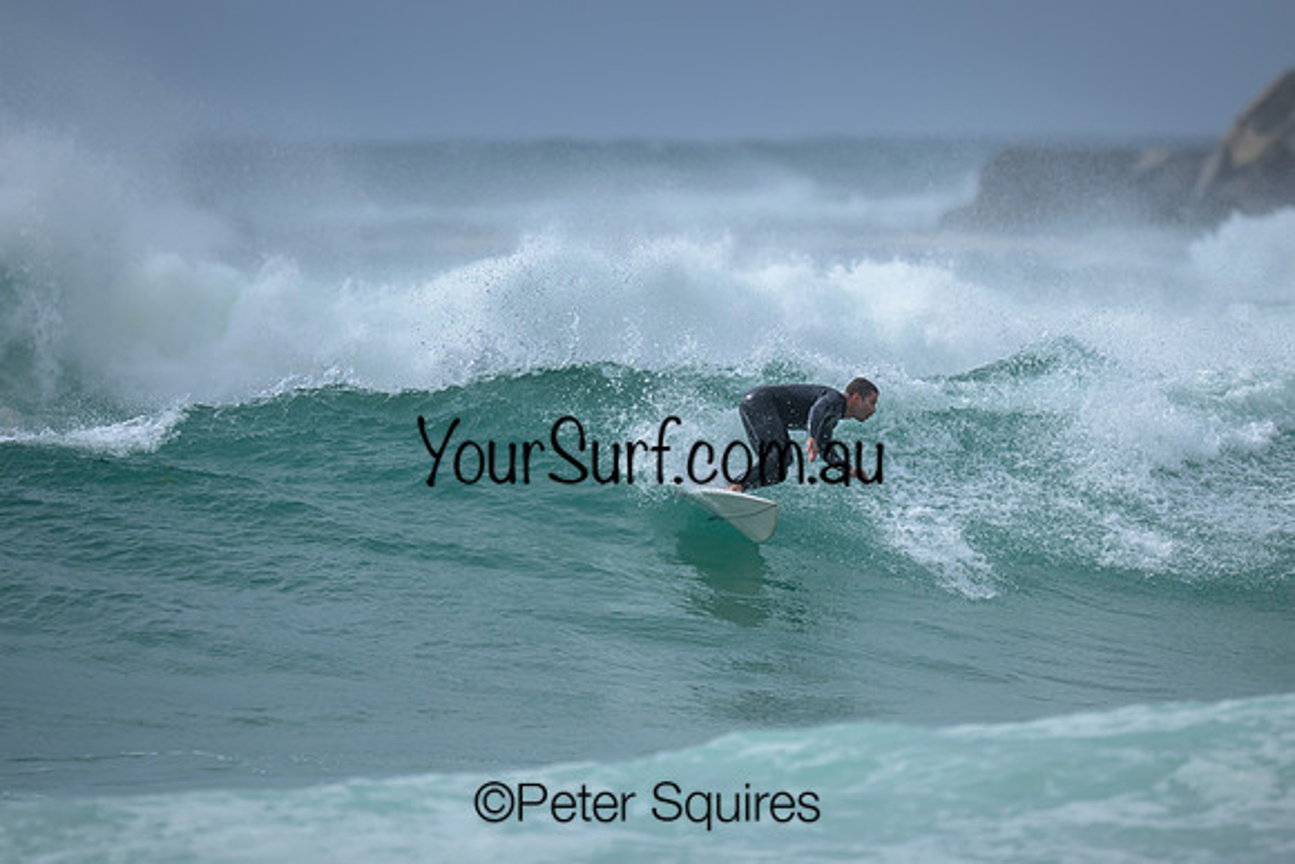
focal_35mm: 800
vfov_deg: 1.7
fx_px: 28783
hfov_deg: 2.6
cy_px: 432
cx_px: 648
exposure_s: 1/2000
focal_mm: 800
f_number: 6.3
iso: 160
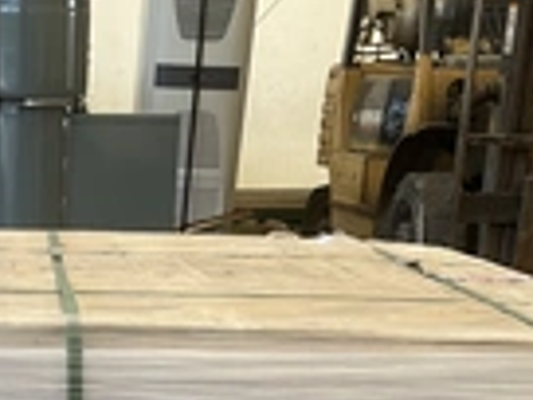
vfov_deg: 16.1
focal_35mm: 85
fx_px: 1309
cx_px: -16
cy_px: 573
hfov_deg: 22.1
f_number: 1.8
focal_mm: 3
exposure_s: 1/122
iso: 20
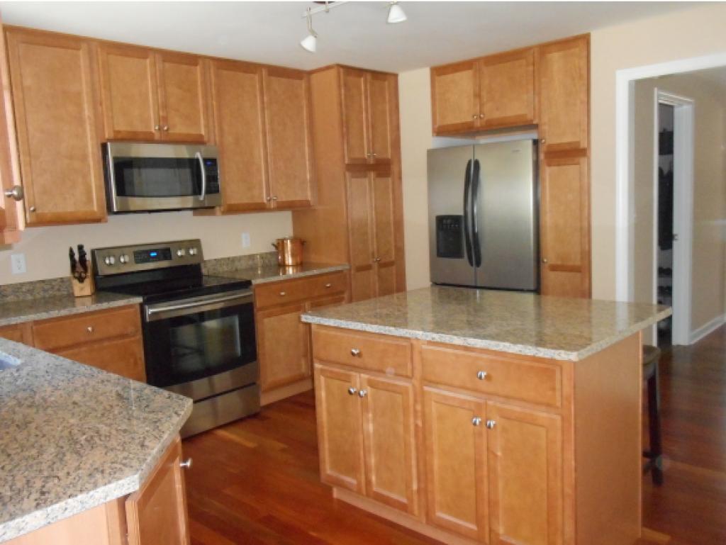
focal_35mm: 29
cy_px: 272
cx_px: 363
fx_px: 609
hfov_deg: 61.6
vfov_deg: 48.3
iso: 900
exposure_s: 1/25
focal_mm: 5.2
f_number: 4
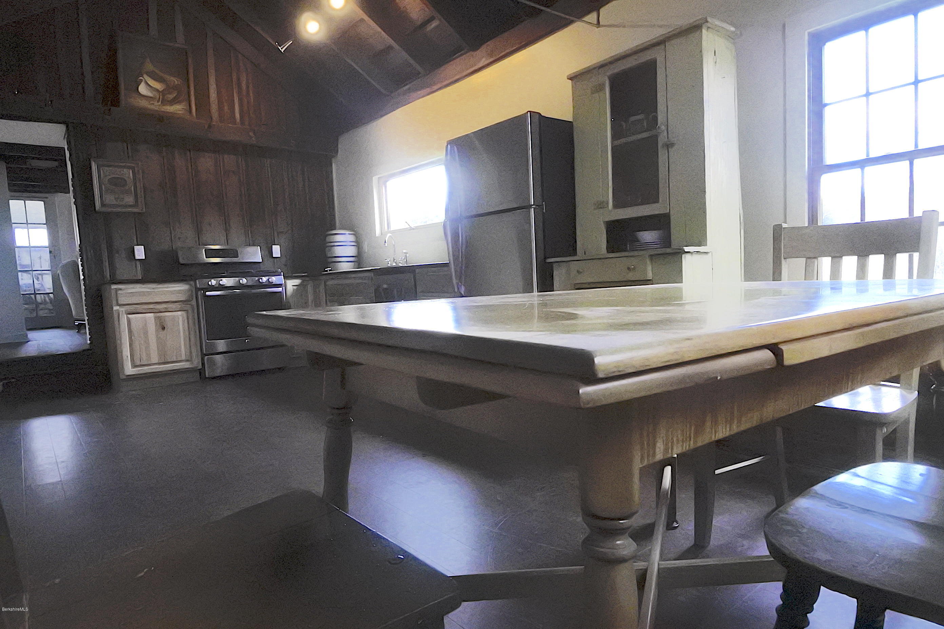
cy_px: 314
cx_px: 472
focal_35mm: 21
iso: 12800
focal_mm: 7.9
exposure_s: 1/320
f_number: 7.1
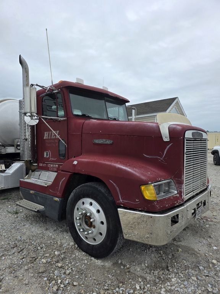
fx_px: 195
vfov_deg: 73.9
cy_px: 147
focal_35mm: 23
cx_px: 110
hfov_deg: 58.9
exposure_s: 1/359
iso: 25
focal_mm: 6.3
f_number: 1.7
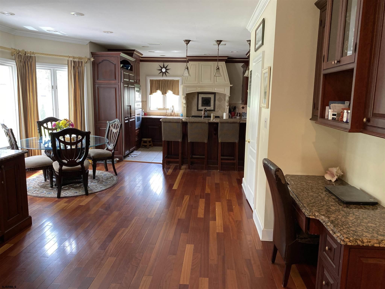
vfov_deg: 53.1
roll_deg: -1.2
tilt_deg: -9.1
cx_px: 192
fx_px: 289
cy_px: 144
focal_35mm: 26
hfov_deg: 67.3
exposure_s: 1/60
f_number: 1.8
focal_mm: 4.25
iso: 160
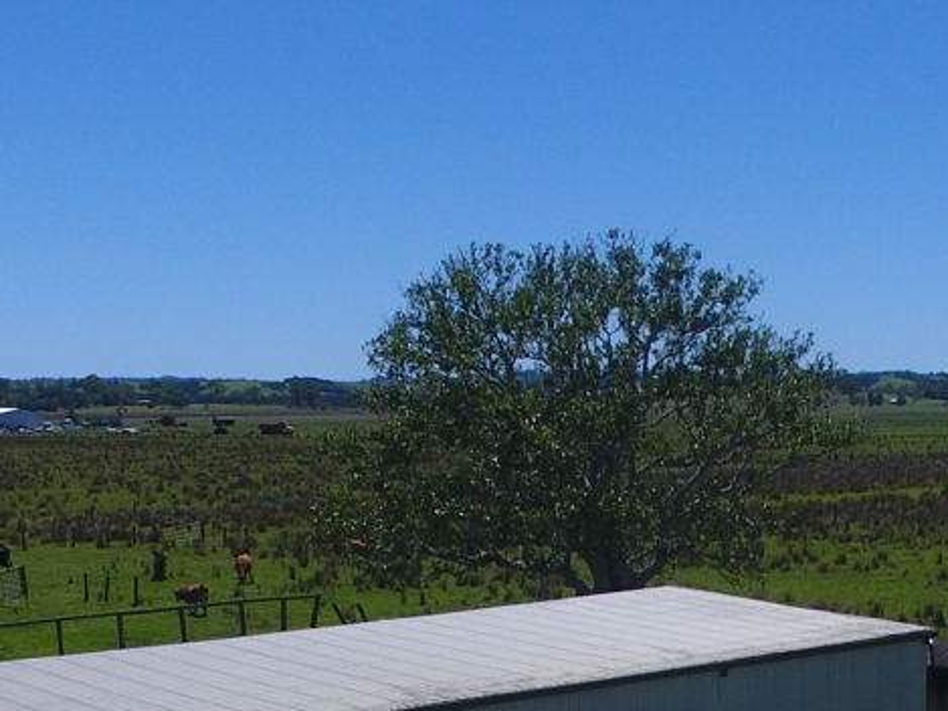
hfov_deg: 29.7
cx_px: 740
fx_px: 1753
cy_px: 910
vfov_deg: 21.0
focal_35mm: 64
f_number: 2.8
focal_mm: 3.61
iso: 100
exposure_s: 1/1555
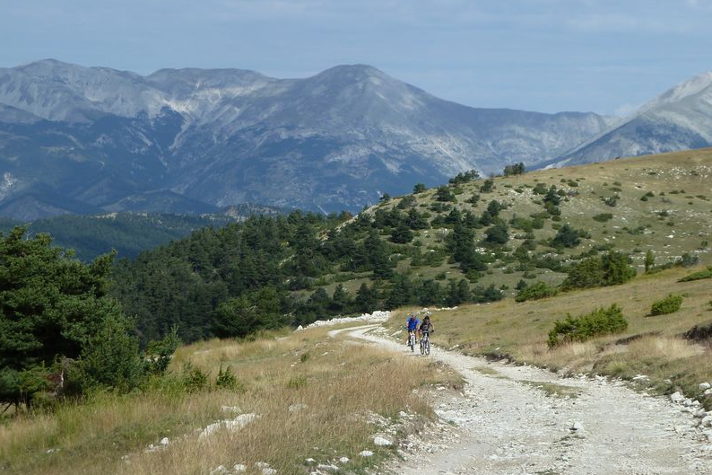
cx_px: 355
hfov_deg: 18.8
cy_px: 251
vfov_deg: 12.6
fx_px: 2155
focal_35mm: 109
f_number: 5.6
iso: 80
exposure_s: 1/500
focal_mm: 17
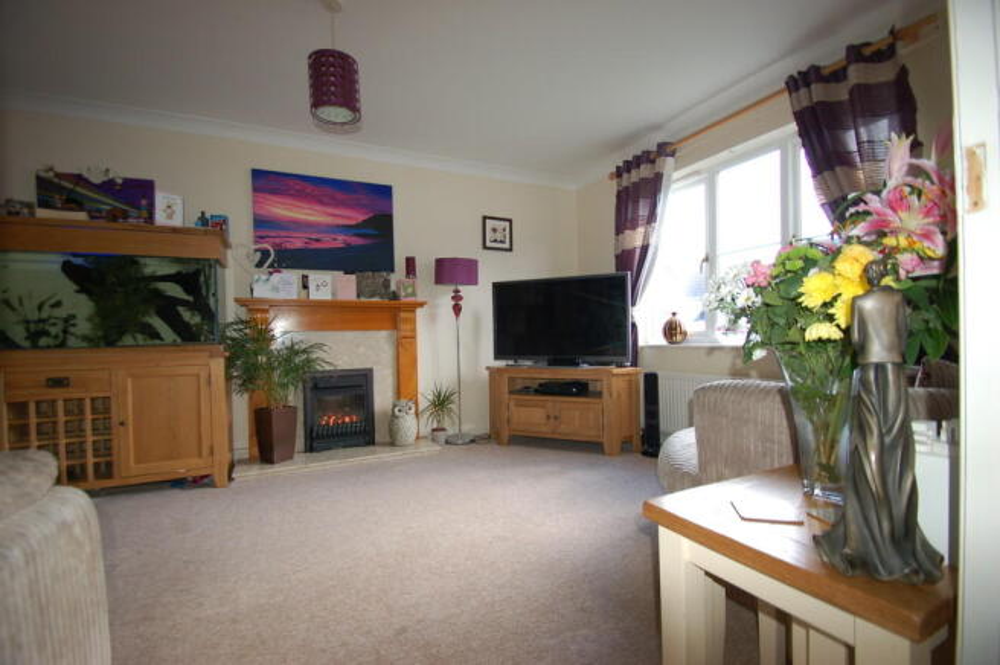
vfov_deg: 77.2
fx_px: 416
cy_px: 332
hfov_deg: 100.4
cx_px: 500
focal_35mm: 15
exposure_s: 1/60
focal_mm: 10
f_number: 3.5
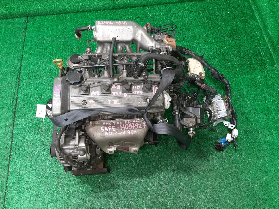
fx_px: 210
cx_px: 140
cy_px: 104
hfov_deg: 67.3
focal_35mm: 26
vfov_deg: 53.1
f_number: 1.7
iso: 160
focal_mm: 3.93
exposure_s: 1/50
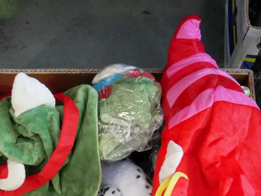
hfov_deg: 28.5
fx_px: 513
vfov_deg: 21.3
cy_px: 165
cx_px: 101
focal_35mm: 68
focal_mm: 20
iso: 2000
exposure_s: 1/60
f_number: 4.1
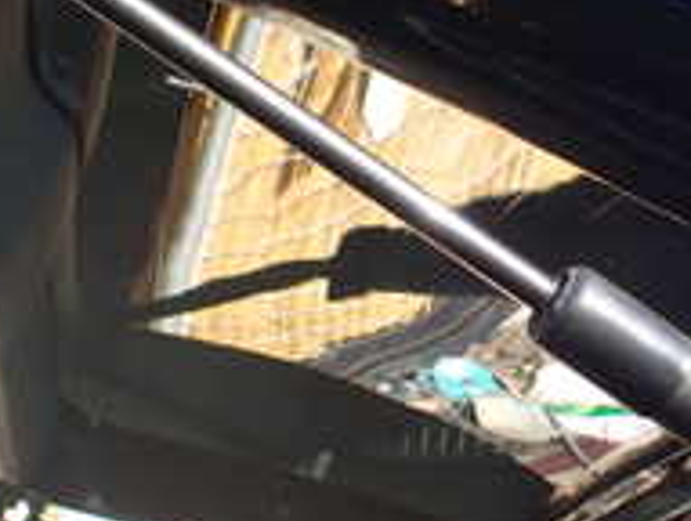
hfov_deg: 20.2
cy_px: 315
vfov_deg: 15.8
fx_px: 1880
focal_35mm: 94
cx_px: 680
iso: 100
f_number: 3.2
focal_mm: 5.4
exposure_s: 1/160
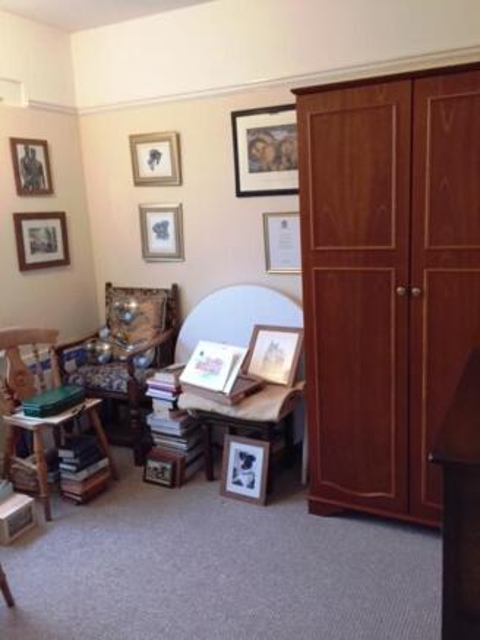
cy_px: 320
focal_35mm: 29
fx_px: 536
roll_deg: +1.9
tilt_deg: -11.1
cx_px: 240
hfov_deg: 48.2
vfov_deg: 61.6
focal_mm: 4.15
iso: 320
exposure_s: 1/33
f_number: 2.2
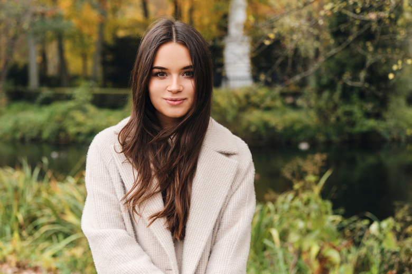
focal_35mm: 75
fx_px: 858
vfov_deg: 18.2
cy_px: 137
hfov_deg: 27.0
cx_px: 206
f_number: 2.8
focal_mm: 50
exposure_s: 1/640
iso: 640
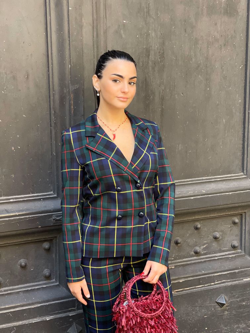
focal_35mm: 64
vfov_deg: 30.3
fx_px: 616
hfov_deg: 22.9
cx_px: 125
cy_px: 166
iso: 160
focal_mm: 7.5
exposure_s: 1/121
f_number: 2.2
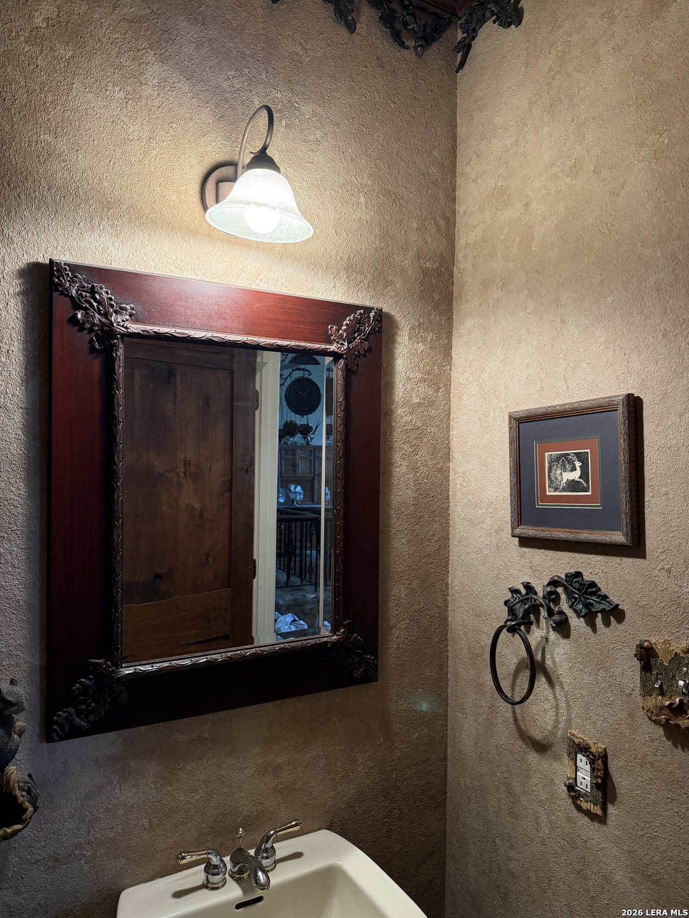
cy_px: 459
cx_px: 344
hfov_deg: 56.8
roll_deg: -2.0
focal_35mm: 24
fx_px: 637
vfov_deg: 71.6
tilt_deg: -0.6
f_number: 1.78
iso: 400
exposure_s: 1/120
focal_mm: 6.76
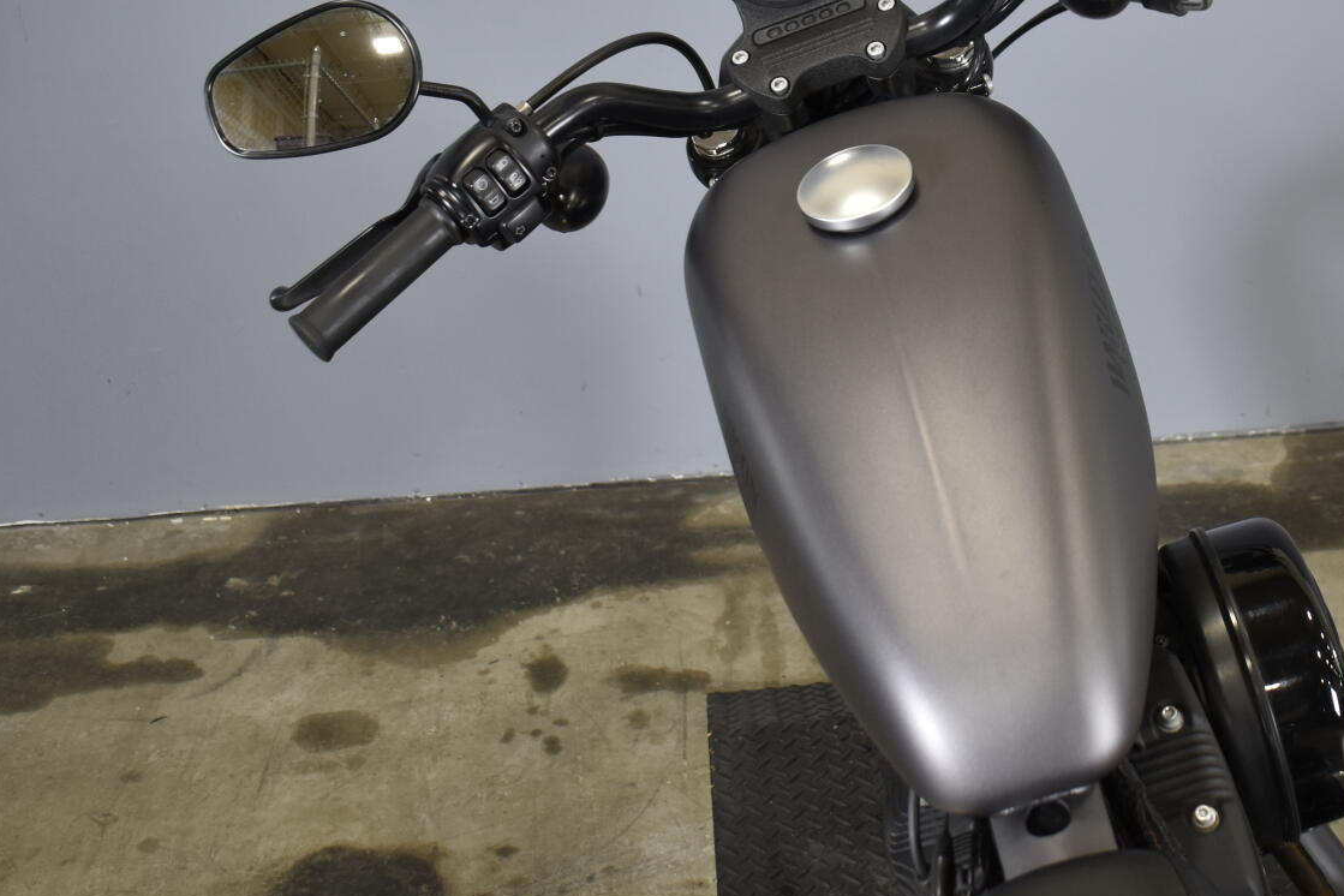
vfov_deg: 22.8
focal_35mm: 59
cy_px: 253
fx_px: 2202
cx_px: 926
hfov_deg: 33.5
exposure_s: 1/40
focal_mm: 22
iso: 400
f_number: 3.8
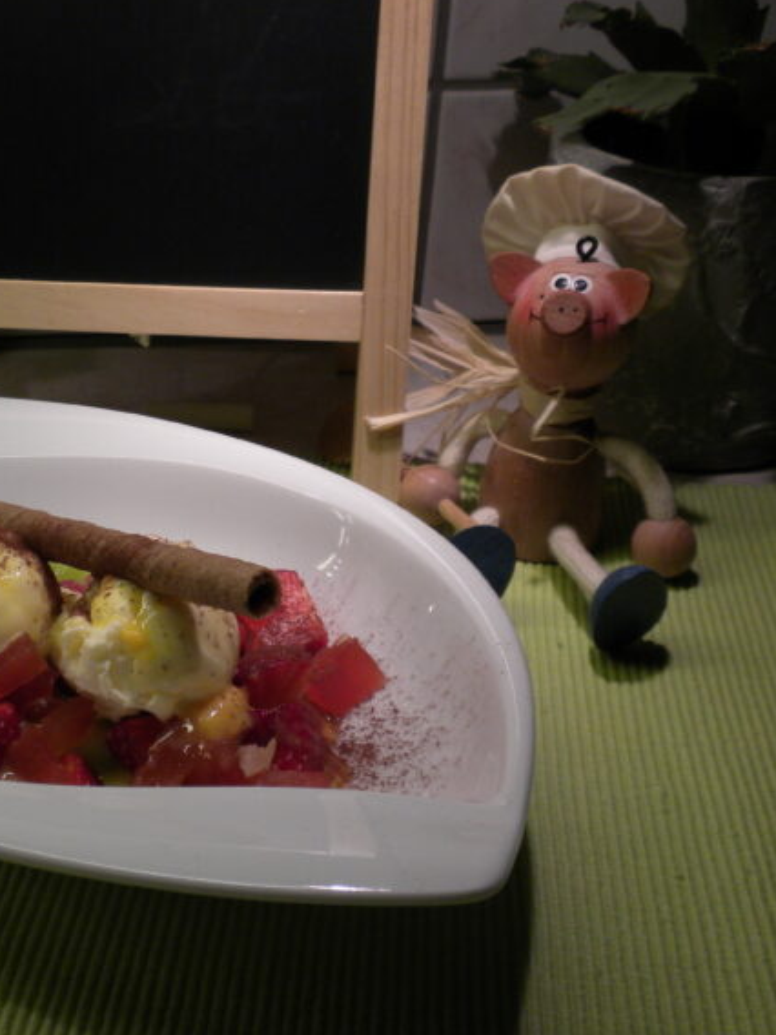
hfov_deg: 28.6
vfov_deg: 38.2
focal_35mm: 50
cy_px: 514
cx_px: 179
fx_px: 1494
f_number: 3.5
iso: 123
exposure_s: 1/70.6
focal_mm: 6.6
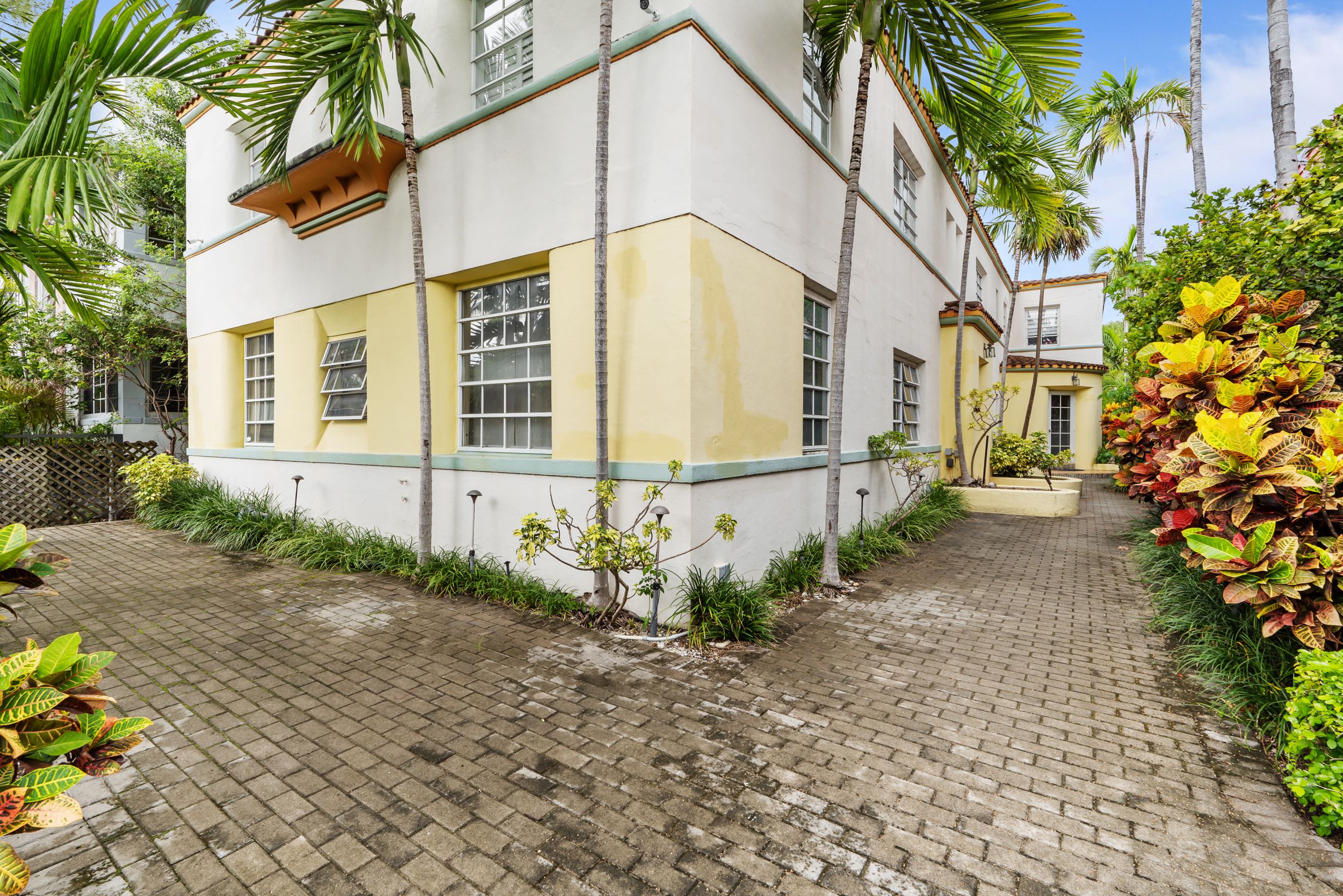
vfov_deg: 73.8
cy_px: 448
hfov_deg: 96.7
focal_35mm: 16
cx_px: 672
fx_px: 597
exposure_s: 1/8
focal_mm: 16
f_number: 9
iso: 250
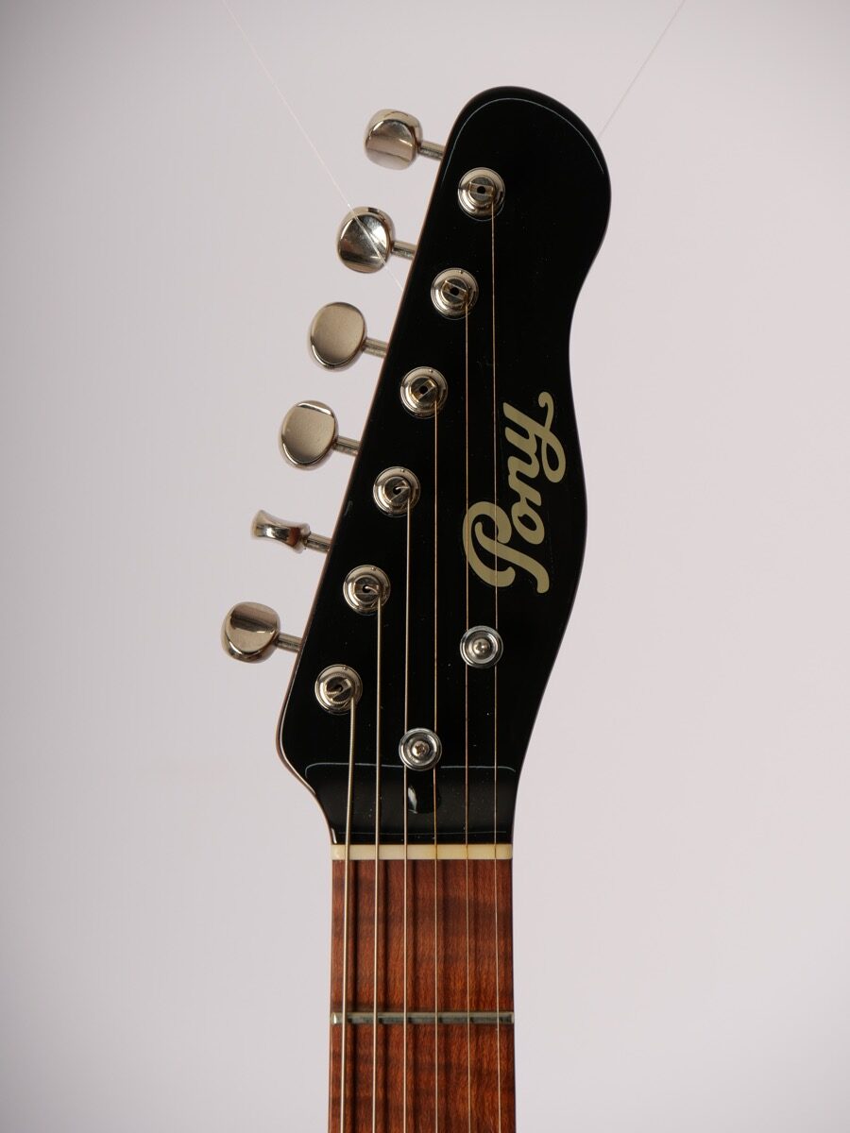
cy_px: 566
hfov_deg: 6.8
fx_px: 7137
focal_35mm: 218
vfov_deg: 9.1
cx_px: 425
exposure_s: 1/200
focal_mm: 109
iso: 200
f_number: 7.1
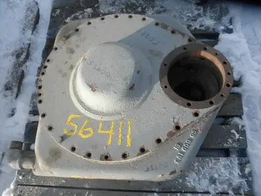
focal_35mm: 28
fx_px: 211
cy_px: 98
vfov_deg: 49.7
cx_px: 130
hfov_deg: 63.4
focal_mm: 5
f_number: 3
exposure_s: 1/250
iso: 64
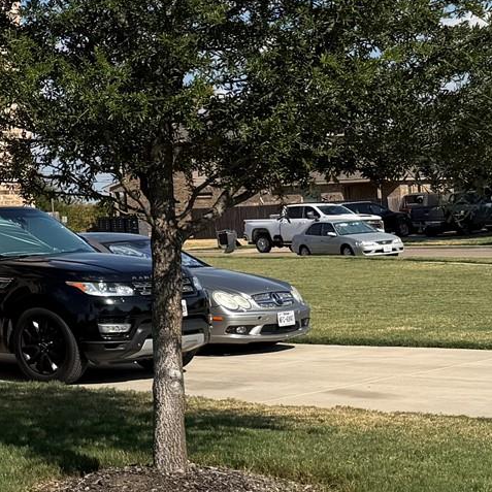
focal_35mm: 91
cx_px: -315
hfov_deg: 16.7
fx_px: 1463
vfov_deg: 18.8
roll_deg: +1.7
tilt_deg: +5.2
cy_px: 63
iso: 80
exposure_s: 1/6173
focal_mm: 6.76
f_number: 1.78
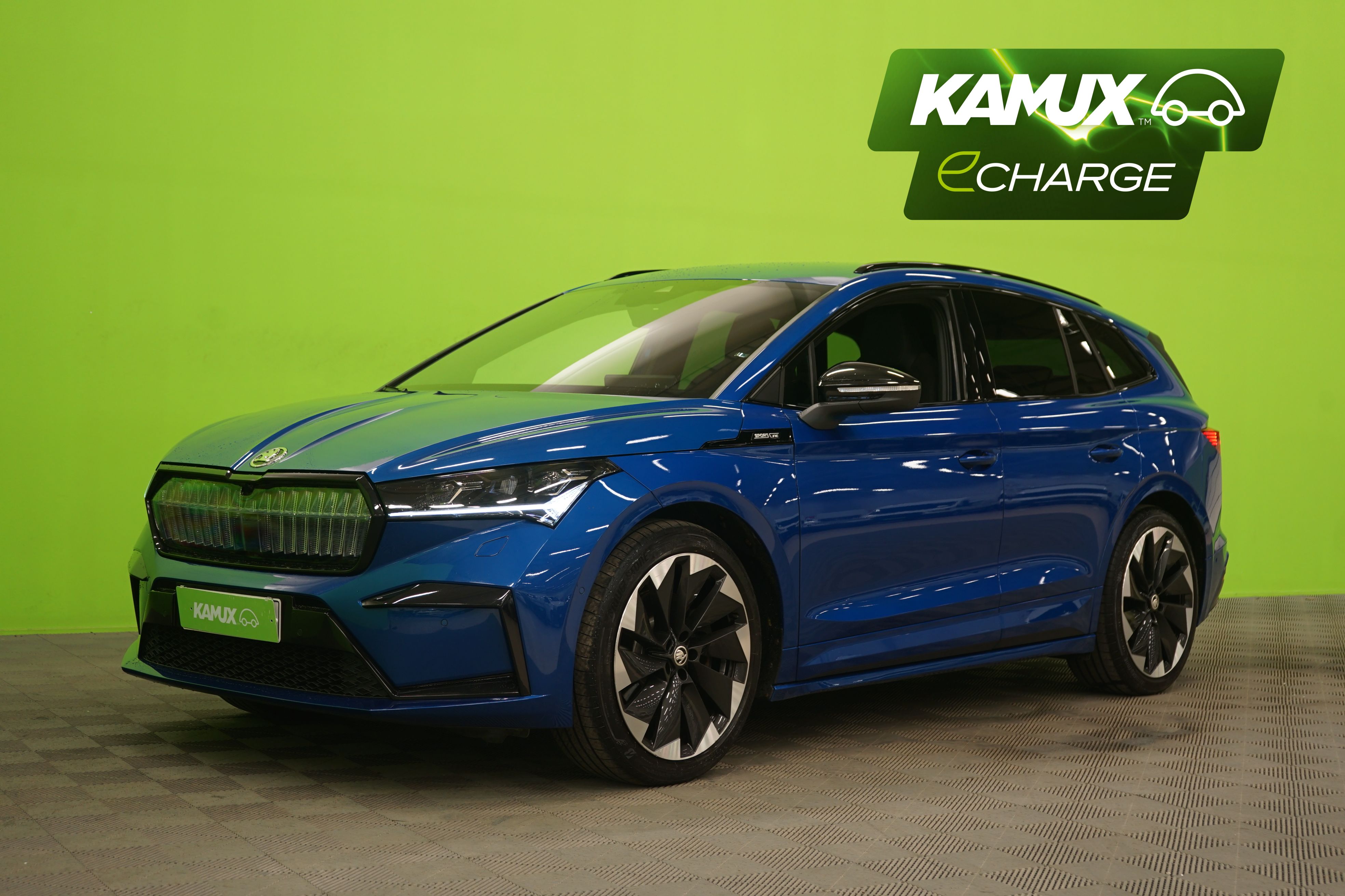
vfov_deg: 26.0
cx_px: 672
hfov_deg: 38.2
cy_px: 448
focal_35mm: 52
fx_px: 1943
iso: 400
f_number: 5
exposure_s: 1/8
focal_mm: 52
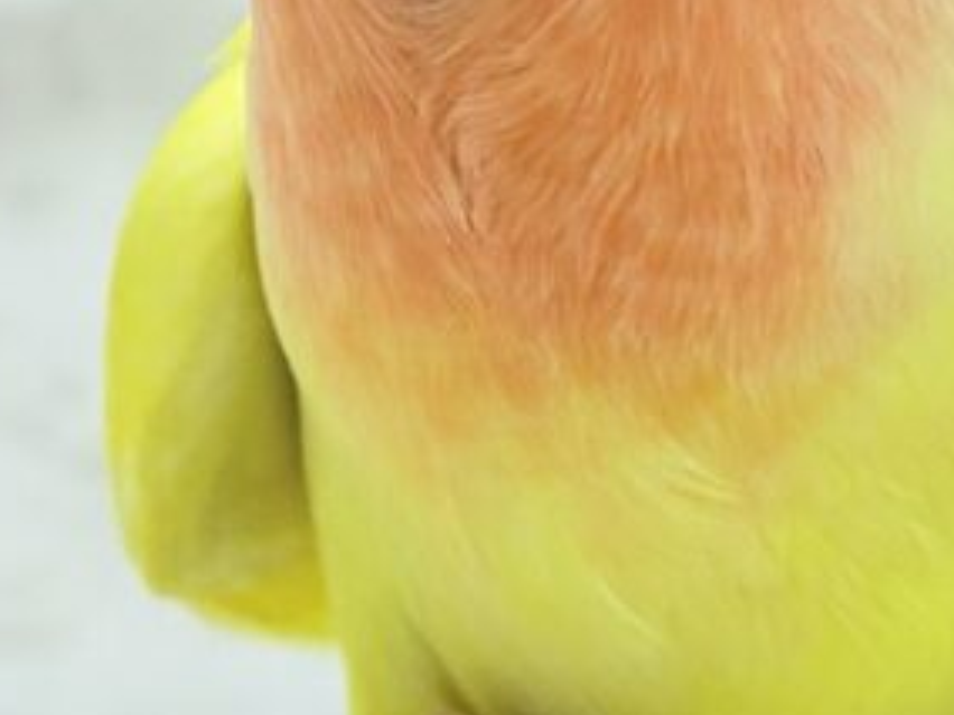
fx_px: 6063
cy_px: 101
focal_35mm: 220
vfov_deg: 6.7
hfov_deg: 9.0
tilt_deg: -0.3
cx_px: 527
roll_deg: -0.7
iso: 32
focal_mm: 5.96
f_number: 1.6
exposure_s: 1/50
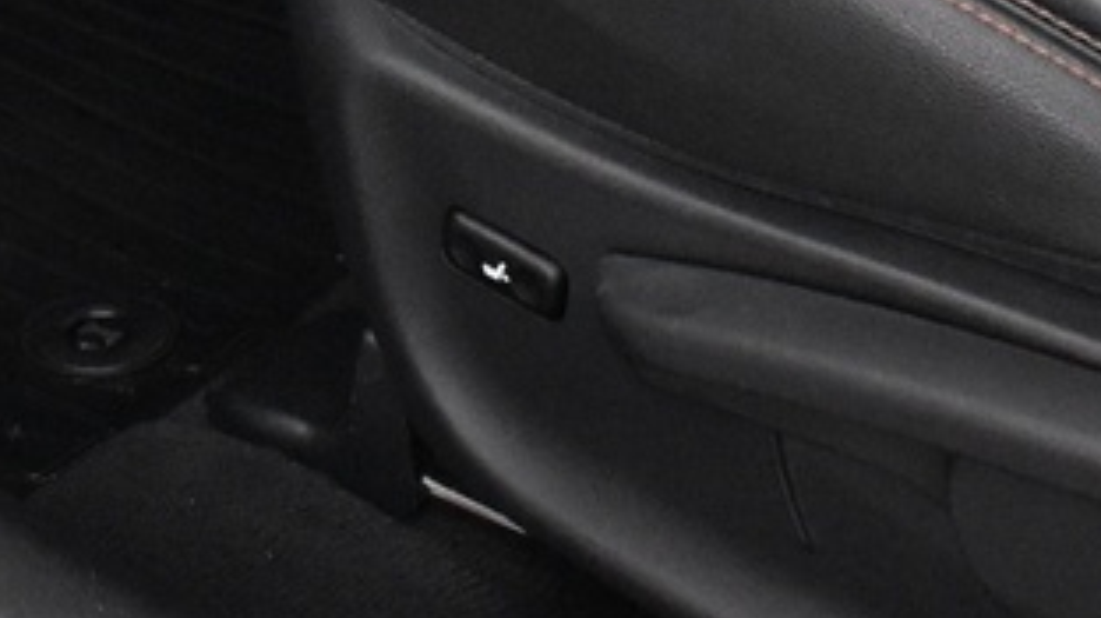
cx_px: 256
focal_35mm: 147
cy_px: -675
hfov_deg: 14.6
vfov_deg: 7.8
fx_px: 4289
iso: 3200
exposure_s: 1/50
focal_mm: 18
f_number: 3.5
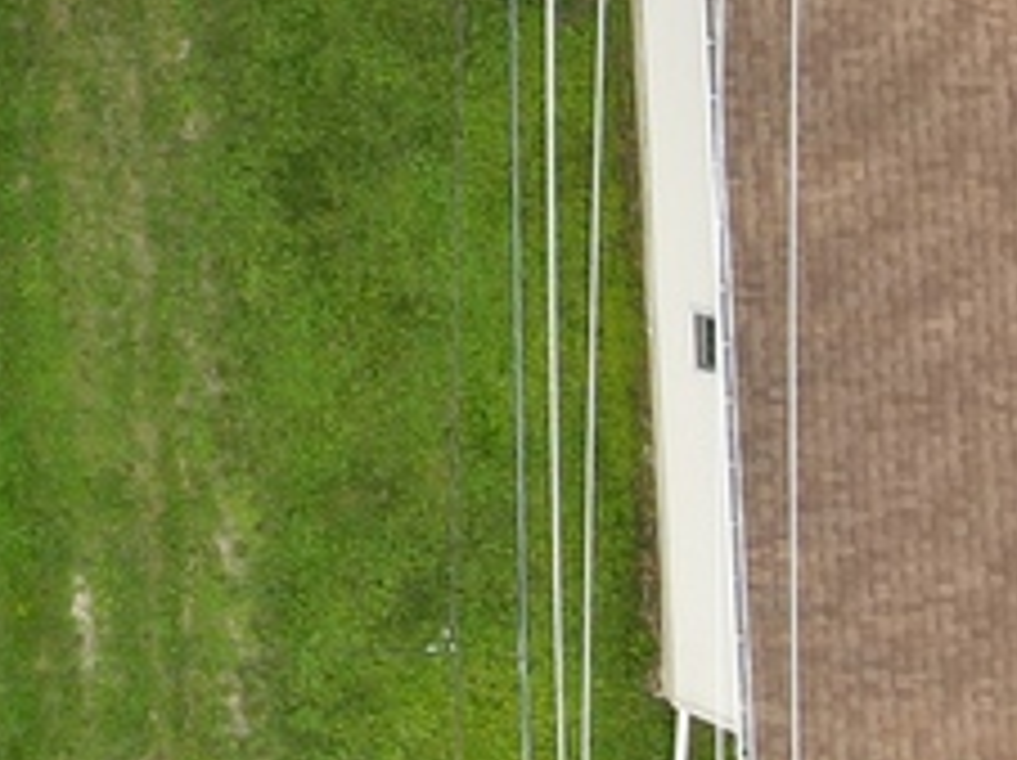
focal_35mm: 153
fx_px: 4490
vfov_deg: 9.4
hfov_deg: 10.8
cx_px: -1498
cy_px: -414
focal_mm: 4.5
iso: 100
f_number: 2.8
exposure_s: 1/90
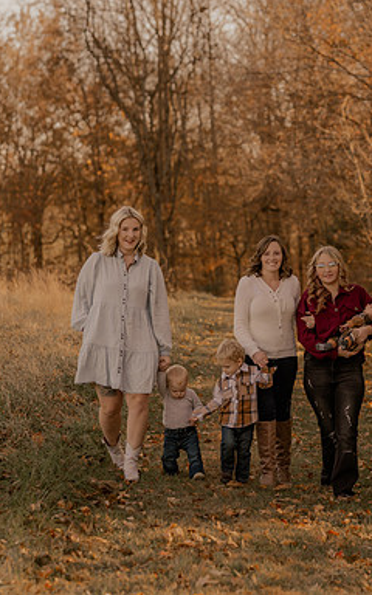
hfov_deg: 10.0
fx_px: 2125
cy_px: 297
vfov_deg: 15.9
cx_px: 319
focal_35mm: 131
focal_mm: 85
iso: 200
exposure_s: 1/320
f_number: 2.8
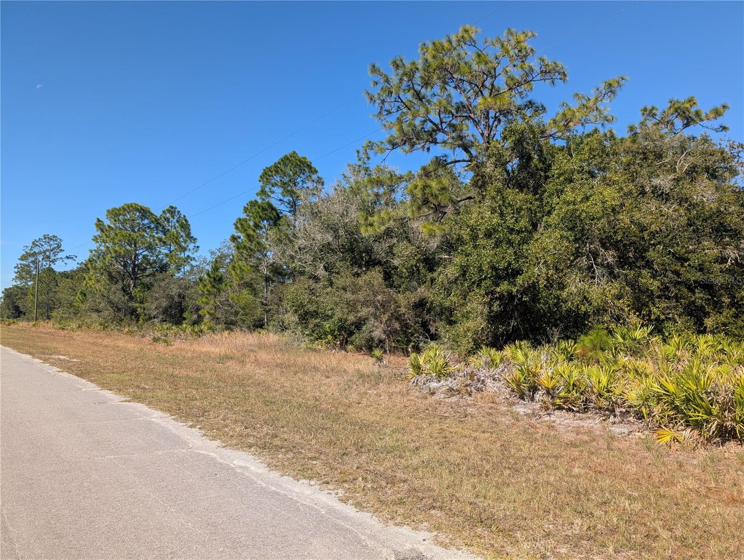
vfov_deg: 56.9
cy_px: 280
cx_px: 372
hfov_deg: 71.5
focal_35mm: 24
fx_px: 517
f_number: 1.68
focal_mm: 6.9
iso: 22
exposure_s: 1/687
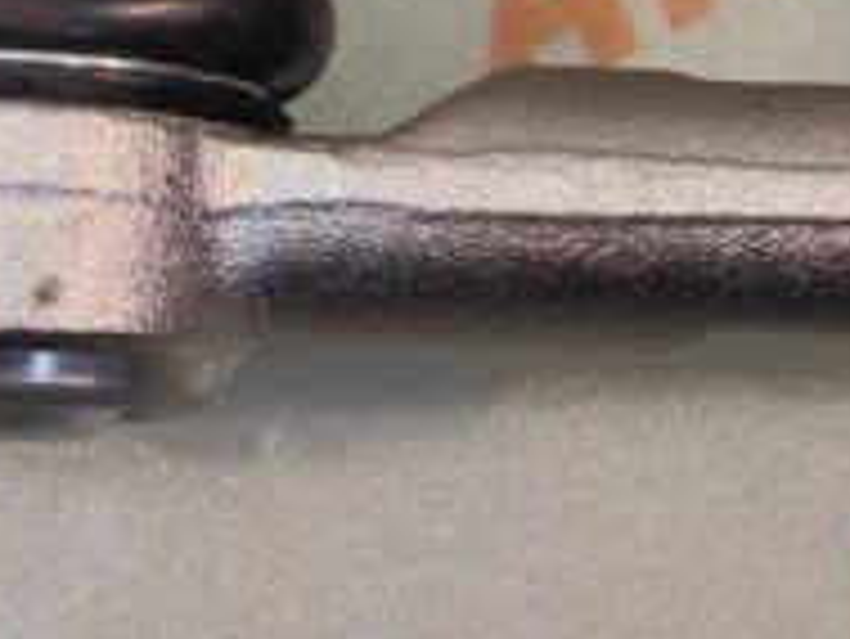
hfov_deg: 27.6
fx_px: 1695
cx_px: 670
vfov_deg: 19.1
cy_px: -281
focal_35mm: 69
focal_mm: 4.74
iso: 137
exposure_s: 1/50
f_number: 1.79
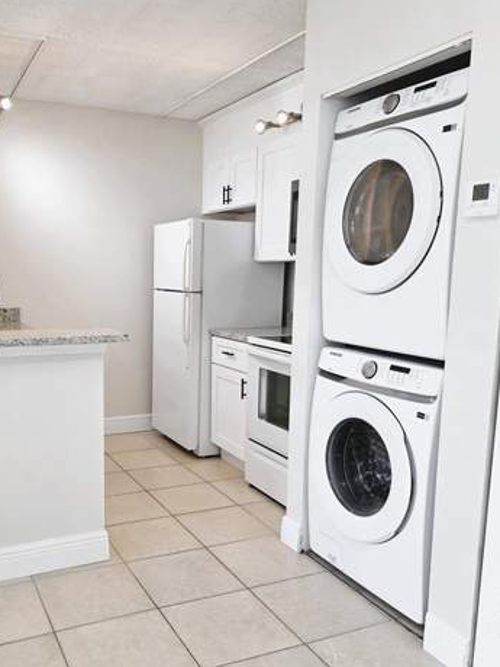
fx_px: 616
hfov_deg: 43.7
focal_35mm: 32
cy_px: 367
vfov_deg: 56.7
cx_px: 181
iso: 100
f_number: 1.7
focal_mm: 6.3
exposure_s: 1/120
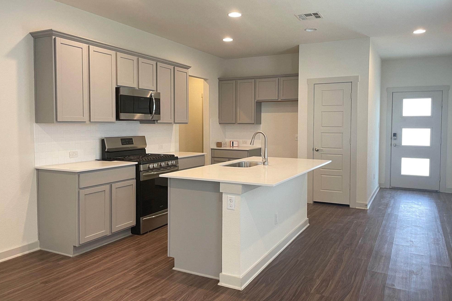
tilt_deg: -2.9
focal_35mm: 28
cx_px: 231
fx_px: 352
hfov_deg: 65.5
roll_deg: -0.4
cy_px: 141
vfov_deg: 46.4
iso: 100
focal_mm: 4.2
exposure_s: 1/60
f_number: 1.6
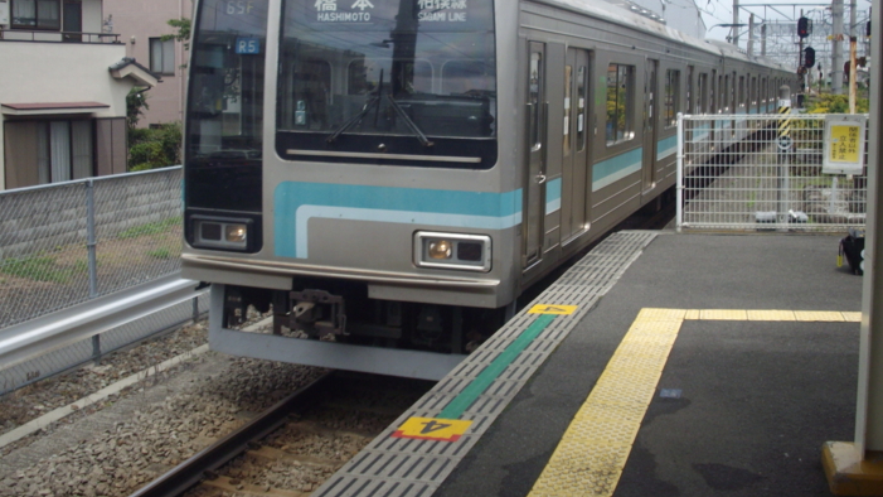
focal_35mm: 46
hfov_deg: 44.6
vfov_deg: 25.8
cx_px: 418
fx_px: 1077
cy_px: 168
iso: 80
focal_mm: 6.2
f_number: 5.6
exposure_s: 1/250
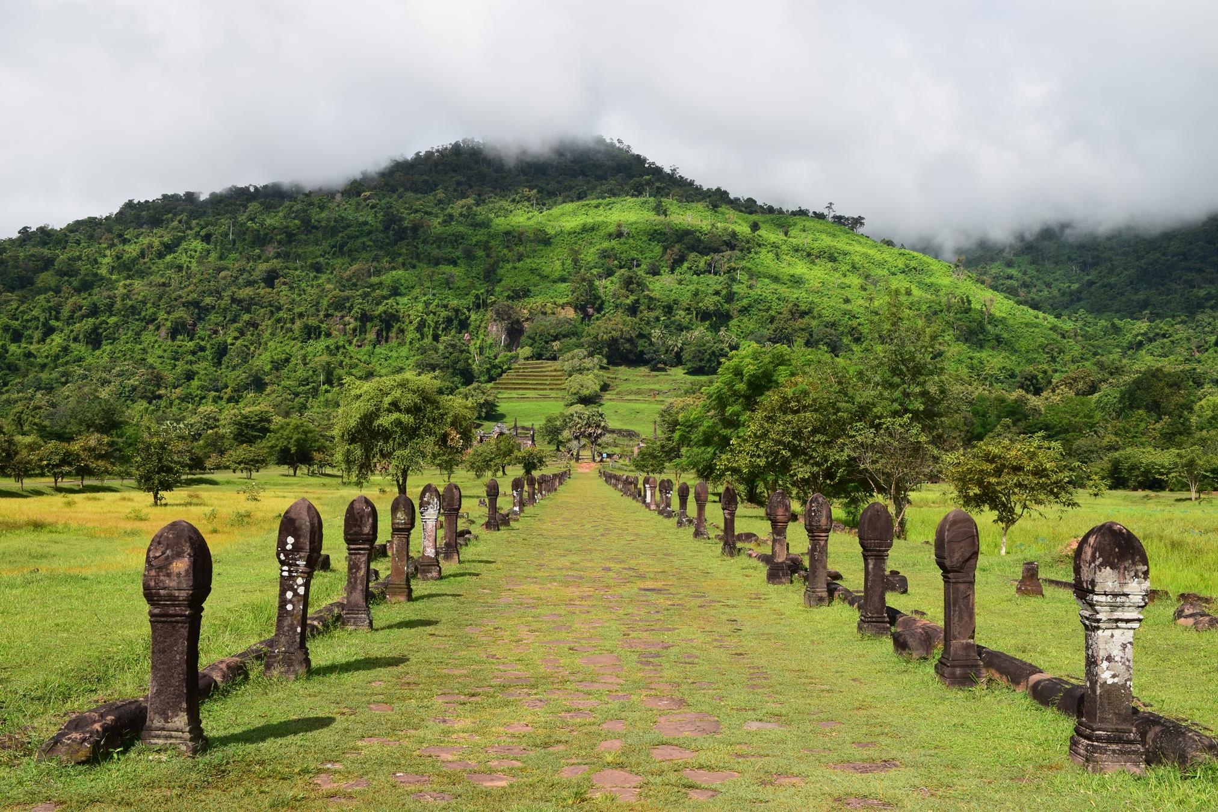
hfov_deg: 55.1
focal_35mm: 34
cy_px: 406
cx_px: 609
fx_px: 1167
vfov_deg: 38.4
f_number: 11
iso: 360
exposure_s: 1/500
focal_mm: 23
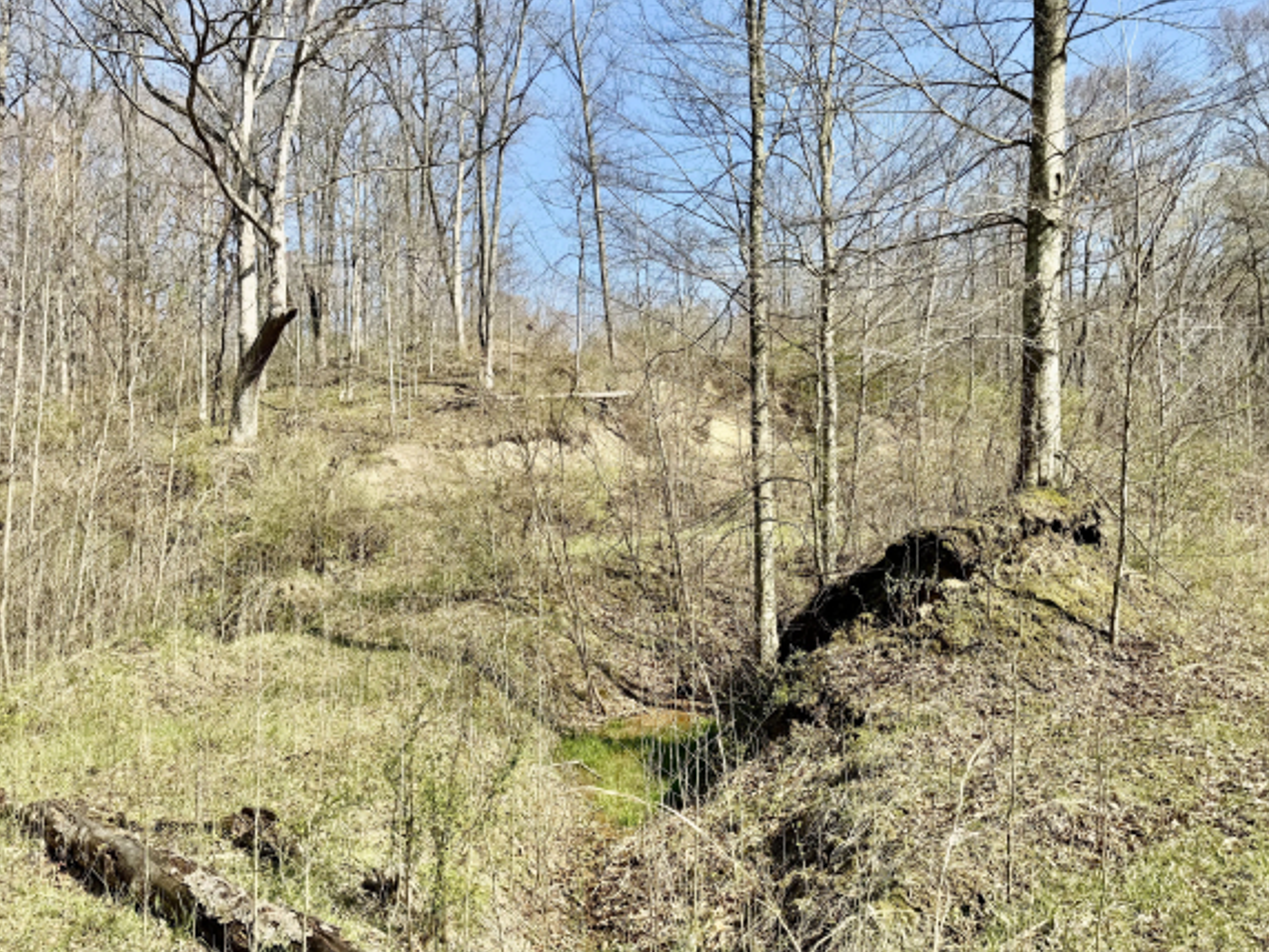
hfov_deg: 63.4
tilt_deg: +4.8
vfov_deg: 49.7
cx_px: 638
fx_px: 1026
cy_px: 477
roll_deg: +0.3
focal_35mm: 28
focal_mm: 6.76
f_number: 1.78
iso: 80
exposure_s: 1/2959
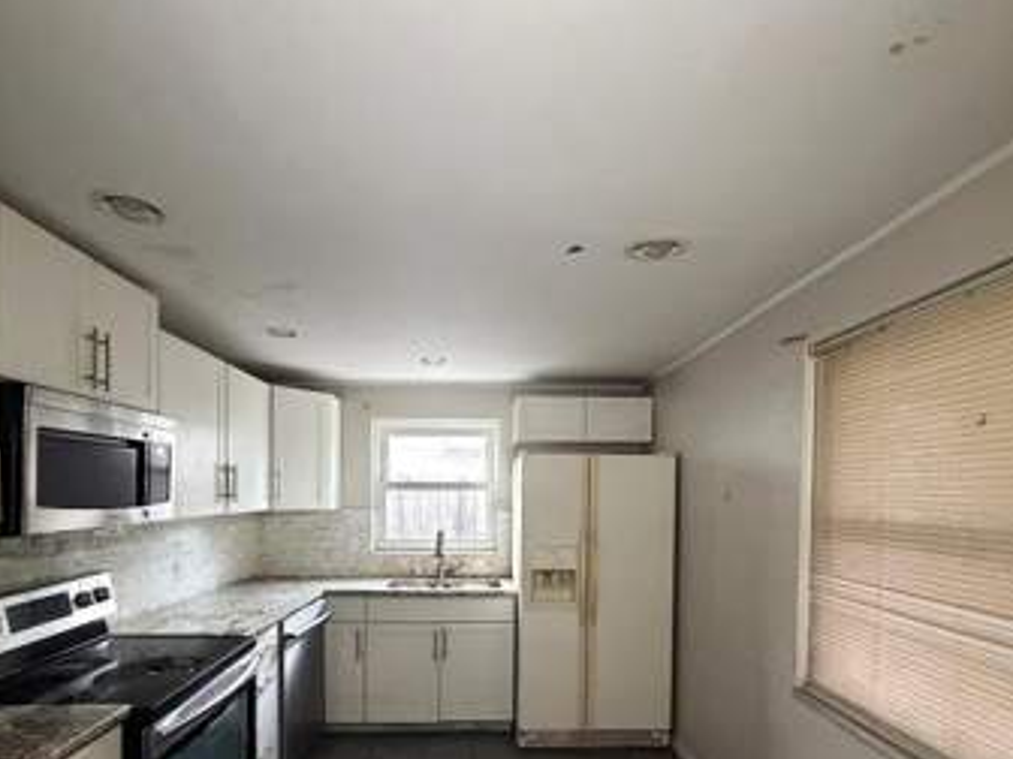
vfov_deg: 63.9
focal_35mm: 20
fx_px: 585
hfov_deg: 81.7
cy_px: 518
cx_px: 503
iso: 1000
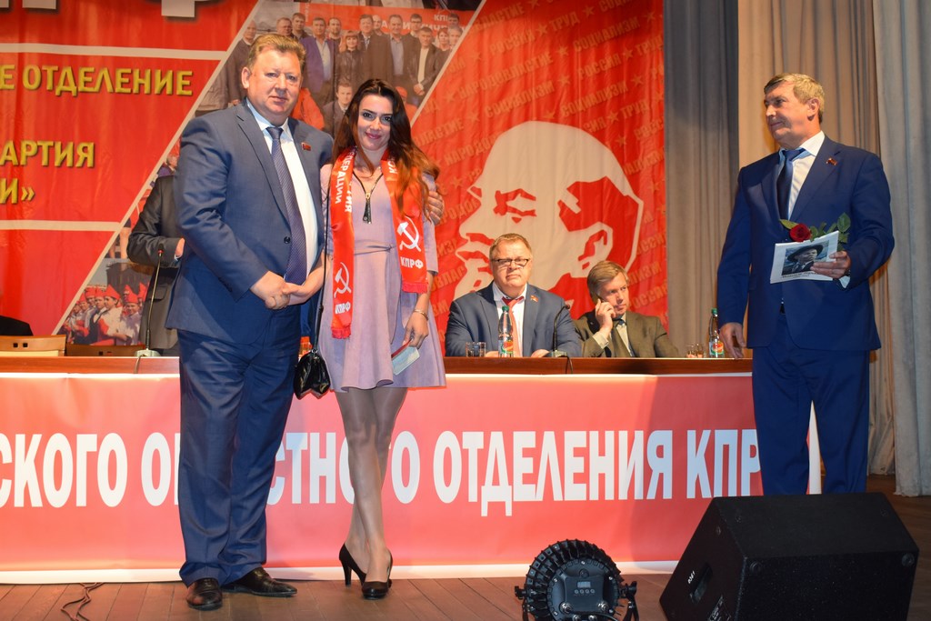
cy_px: 310
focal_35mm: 46
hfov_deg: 42.3
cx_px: 466
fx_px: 1203
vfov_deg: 29.0
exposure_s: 1/100
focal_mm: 31
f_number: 5
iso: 800
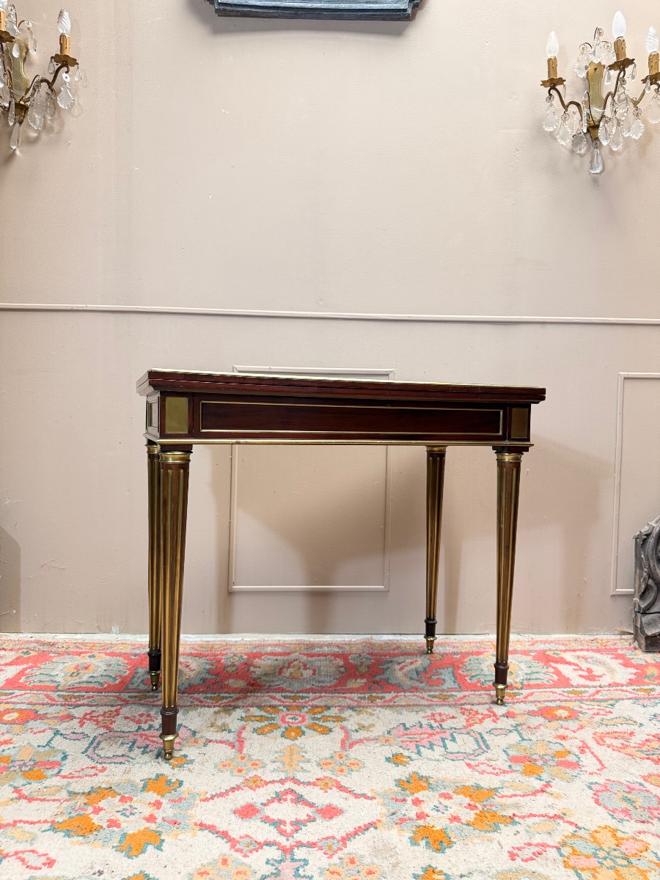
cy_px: 440
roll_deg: -0.7
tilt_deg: -2.6
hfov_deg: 56.8
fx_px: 610
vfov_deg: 71.6
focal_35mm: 24
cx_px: 330
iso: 320
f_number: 1.78
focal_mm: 6.76
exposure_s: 1/50
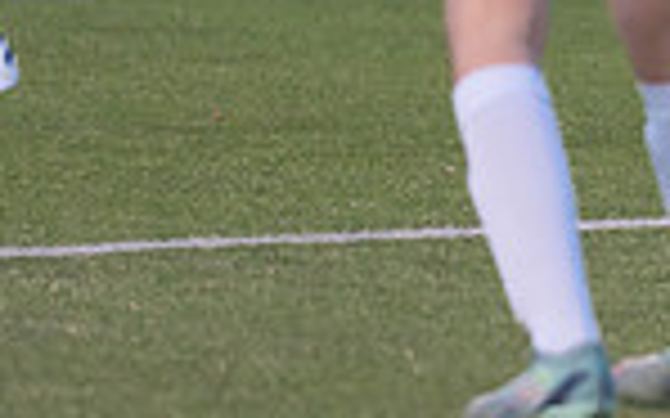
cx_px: 1311
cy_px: -172
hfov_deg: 1.9
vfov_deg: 1.2
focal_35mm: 1103
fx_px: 20133
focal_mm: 200
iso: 1250
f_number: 2.8
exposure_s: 1/1000
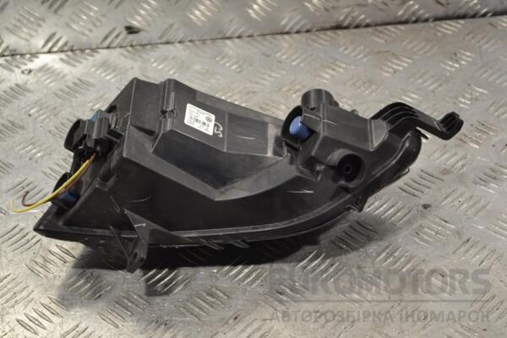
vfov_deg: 16.6
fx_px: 1162
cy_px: 169
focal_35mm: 82
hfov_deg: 24.6
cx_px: 254
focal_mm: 55
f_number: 5.6
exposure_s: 1/60
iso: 400
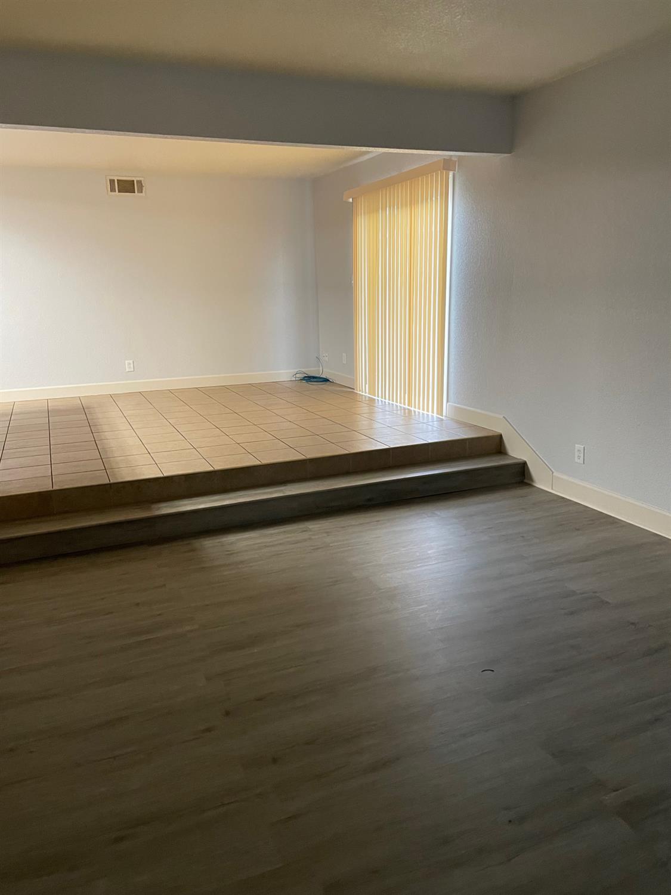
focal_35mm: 26
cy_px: 448
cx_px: 336
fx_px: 672
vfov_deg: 67.3
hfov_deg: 53.1
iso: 500
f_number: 1.6
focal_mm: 4.2
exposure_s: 1/60
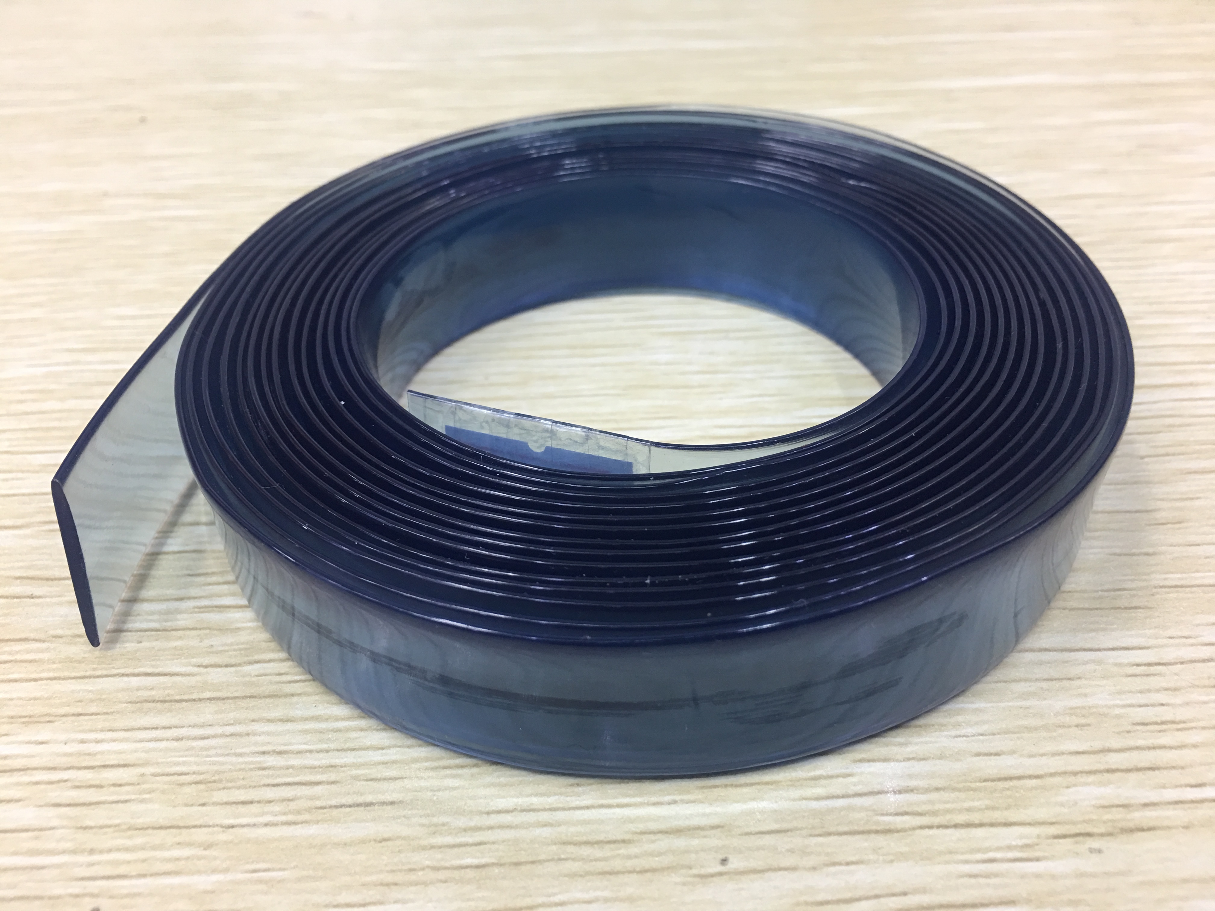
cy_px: 456
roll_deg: +2.5
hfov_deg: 61.7
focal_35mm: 29
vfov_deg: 48.2
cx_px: 608
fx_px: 1018
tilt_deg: -40.7
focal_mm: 4.15
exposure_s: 1/17
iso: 64
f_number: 2.2
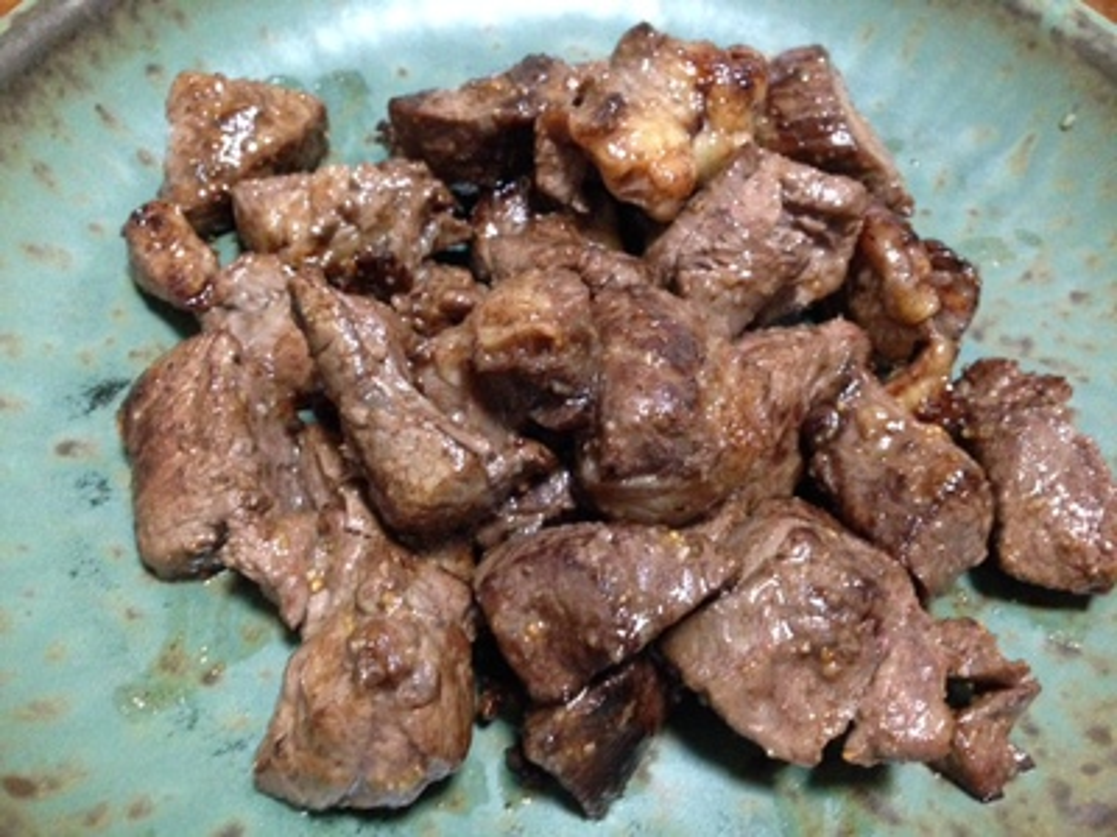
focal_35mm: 33
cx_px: 558
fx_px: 1065
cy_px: 418
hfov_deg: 55.4
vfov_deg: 42.9
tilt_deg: -54.2
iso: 800
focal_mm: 4.12
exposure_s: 1/15
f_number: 2.4
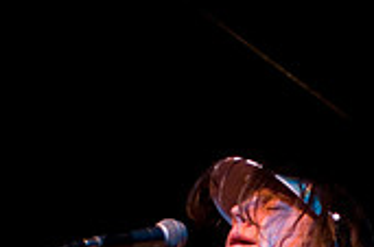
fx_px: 1585
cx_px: 339
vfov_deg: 8.6
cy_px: 412
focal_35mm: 153
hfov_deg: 13.3
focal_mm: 30
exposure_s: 1/125
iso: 1000
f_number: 1.4
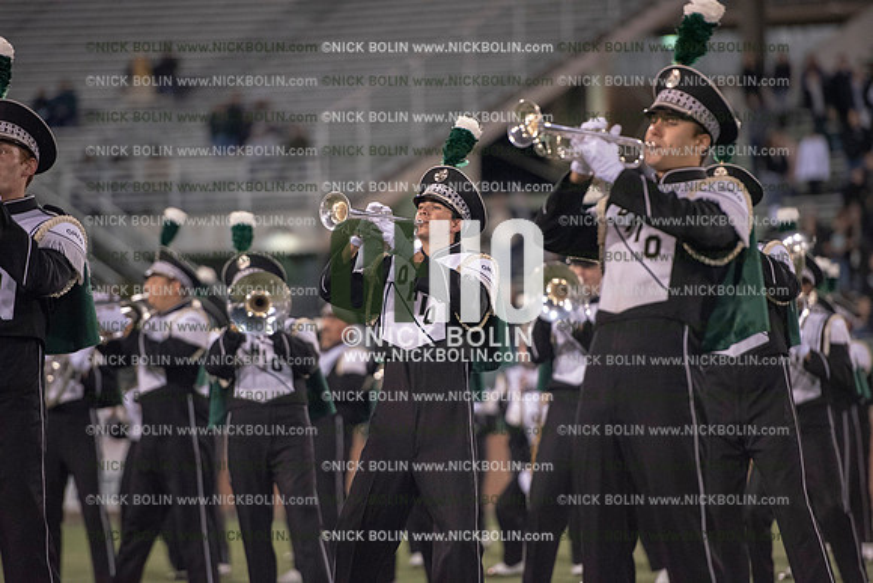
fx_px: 4851
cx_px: 436
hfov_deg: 10.3
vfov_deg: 6.9
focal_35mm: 200
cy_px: 292
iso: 5000
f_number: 3.2
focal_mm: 200
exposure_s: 1/1250
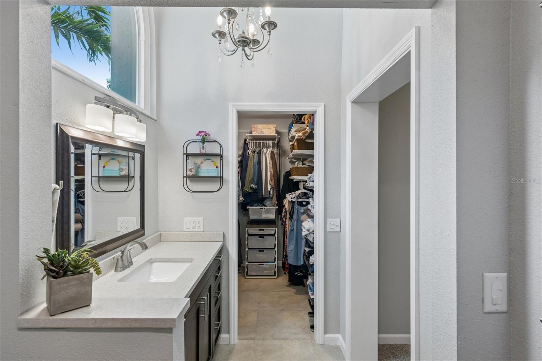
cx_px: 271
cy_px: 180
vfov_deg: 67.4
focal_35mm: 18
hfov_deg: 90.0
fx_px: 271
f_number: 8
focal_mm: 18
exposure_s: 1/40
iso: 800
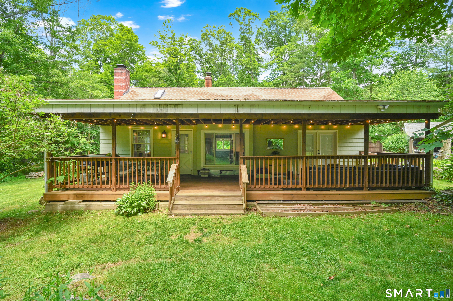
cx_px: 226
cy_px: 150
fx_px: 201
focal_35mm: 16
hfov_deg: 96.8
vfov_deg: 73.7
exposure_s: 1/200
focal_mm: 16
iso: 800
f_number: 8
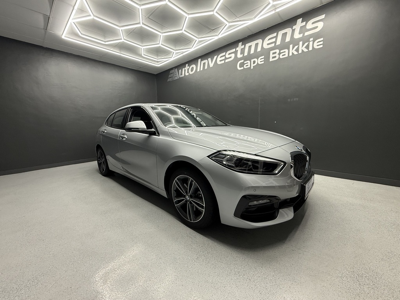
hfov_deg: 102.1
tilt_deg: -9.0
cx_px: 200
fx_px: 162
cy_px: 150
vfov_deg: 85.7
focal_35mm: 14
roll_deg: +0.8
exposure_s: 1/100
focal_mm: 2.22
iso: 200
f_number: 2.2
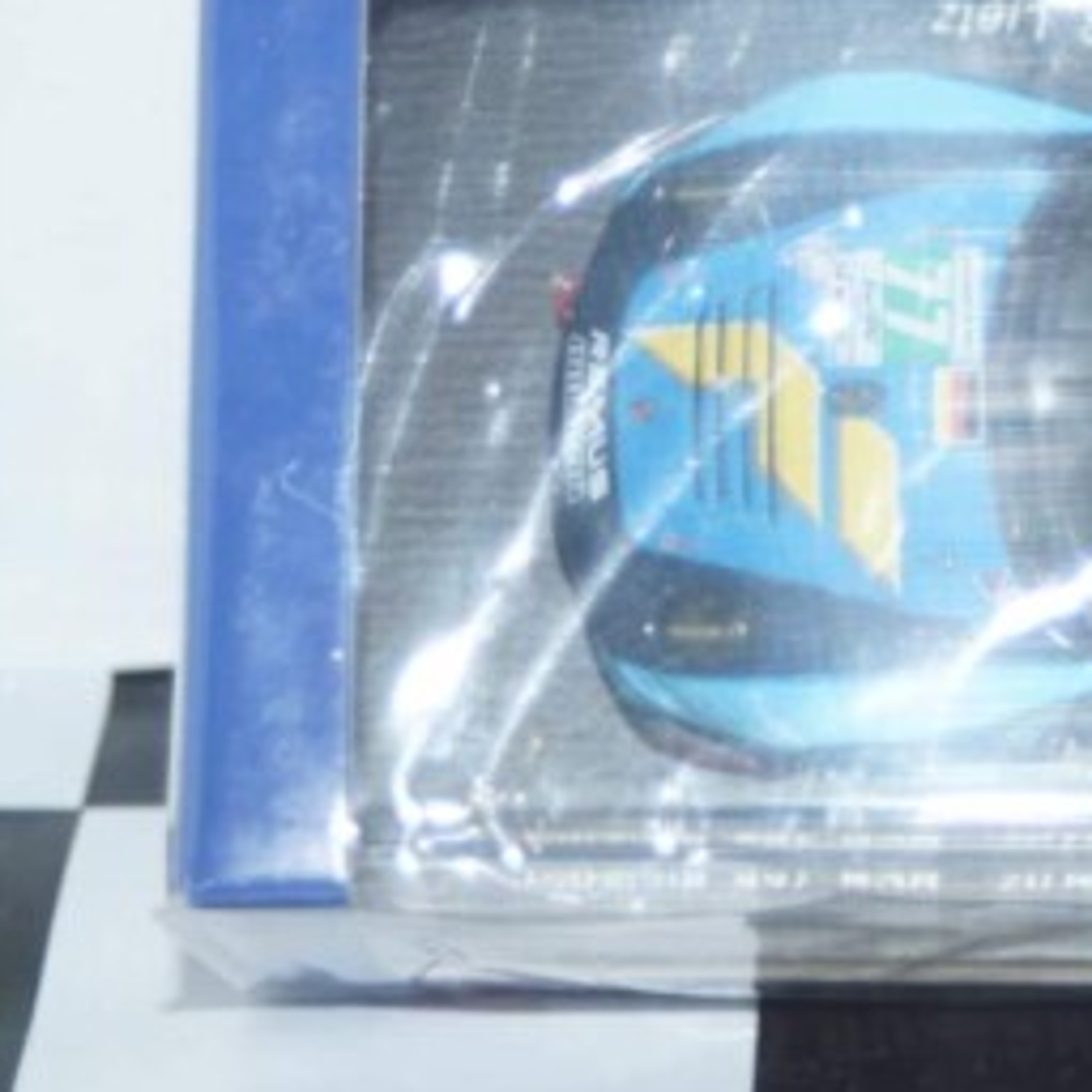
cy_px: 397
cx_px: 1263
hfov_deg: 9.6
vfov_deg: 9.8
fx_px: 6389
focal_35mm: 179
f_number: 5.6
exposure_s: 1/80
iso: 500
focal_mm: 60
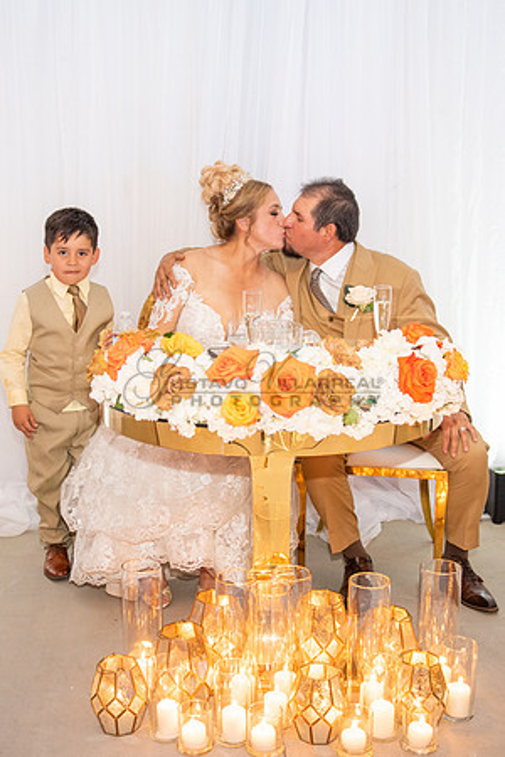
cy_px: 368
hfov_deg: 24.4
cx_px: 213
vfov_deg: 36.0
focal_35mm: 55
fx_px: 1166
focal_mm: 34
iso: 640
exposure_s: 1/80
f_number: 2.8
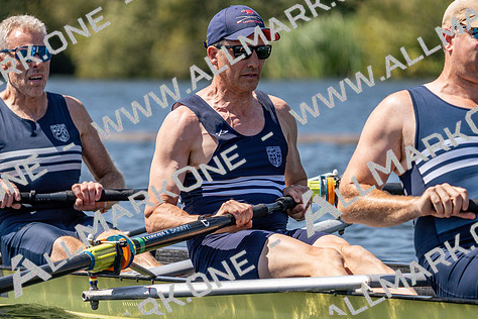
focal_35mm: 354
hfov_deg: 5.8
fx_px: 4700
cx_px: 216
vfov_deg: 3.9
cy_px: 142
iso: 320
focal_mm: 289
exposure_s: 1/2000
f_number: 5.6
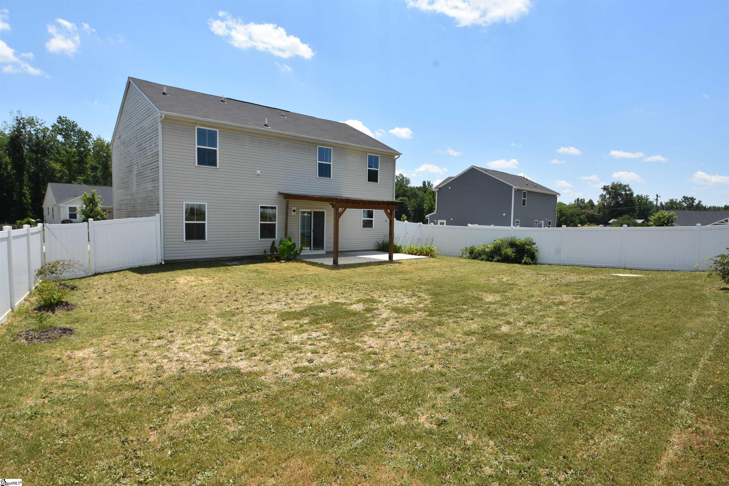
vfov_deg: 67.4
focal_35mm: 18
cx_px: 364
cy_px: 243
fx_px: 365
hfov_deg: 90.0
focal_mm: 12
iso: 400
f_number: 13
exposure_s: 1/640
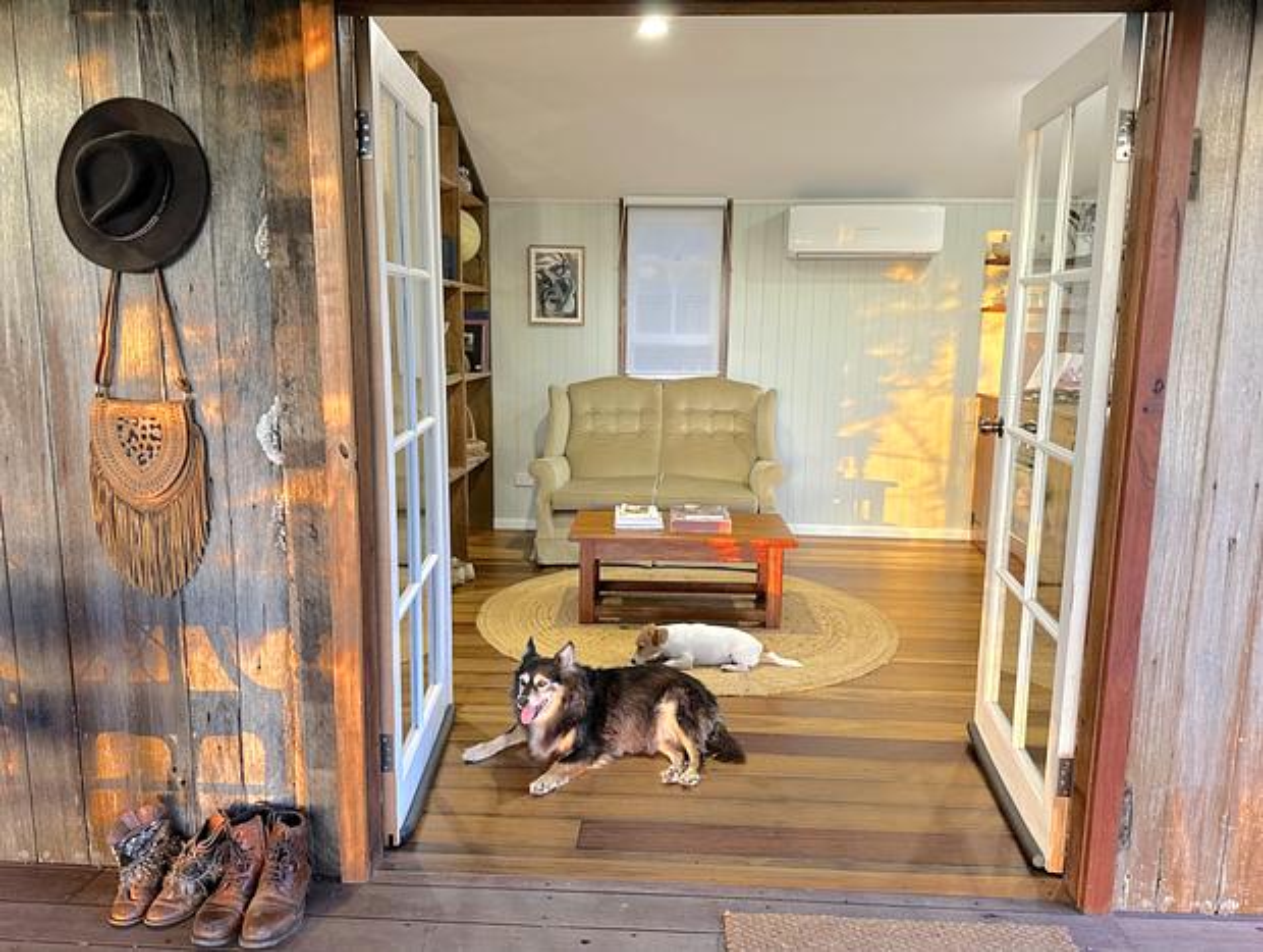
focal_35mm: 24
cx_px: 632
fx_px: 877
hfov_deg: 71.5
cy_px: 476
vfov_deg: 56.9
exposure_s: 1/50
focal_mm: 6.86
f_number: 1.78
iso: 320
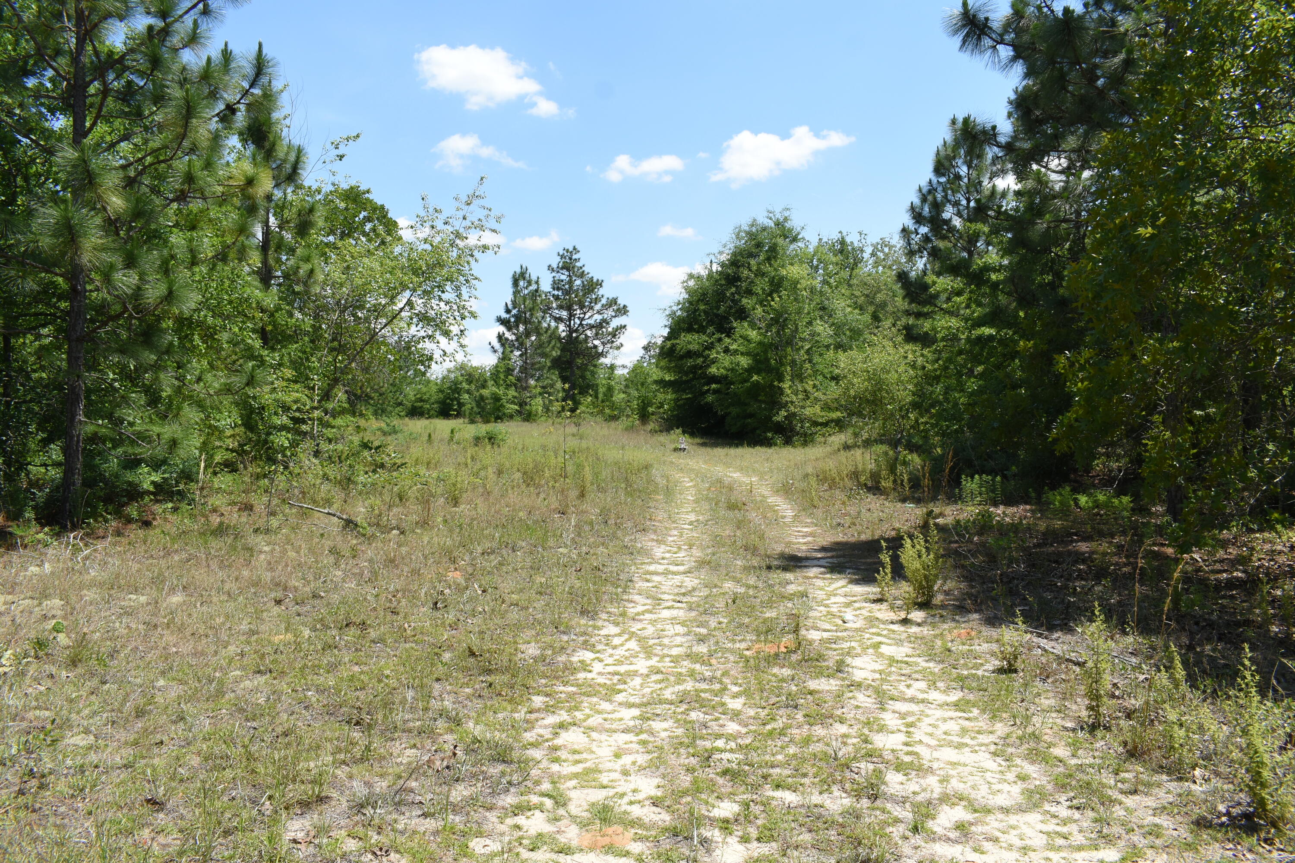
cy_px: 432
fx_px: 971
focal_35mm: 27
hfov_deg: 67.4
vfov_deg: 47.9
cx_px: 648
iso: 200
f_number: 9
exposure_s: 1/320
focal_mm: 18
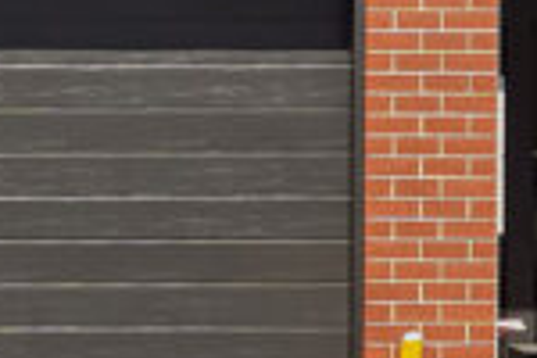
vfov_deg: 7.1
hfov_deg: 10.6
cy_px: -161
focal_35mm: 192
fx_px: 2864
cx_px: -25
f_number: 5.6
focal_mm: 24
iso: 200
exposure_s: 1/1250
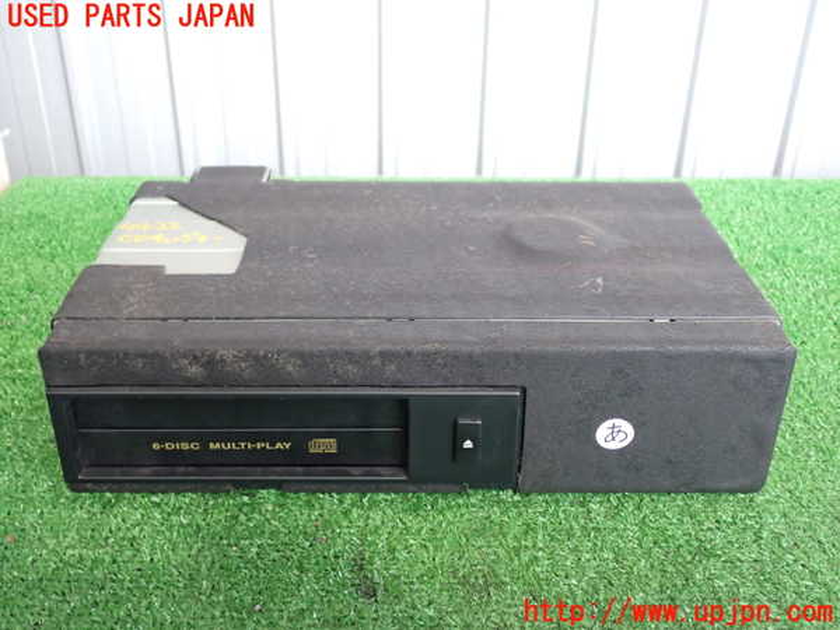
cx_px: 420
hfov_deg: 49.0
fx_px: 922
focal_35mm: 38
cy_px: 315
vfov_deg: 37.7
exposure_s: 1/40
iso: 500
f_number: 2.7
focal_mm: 6.83
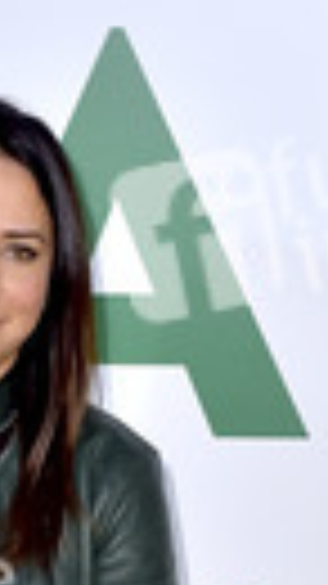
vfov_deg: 10.7
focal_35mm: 193
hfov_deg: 6.2
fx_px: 2988
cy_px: 891
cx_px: -65
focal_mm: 60
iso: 500
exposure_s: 1/320
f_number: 6.3
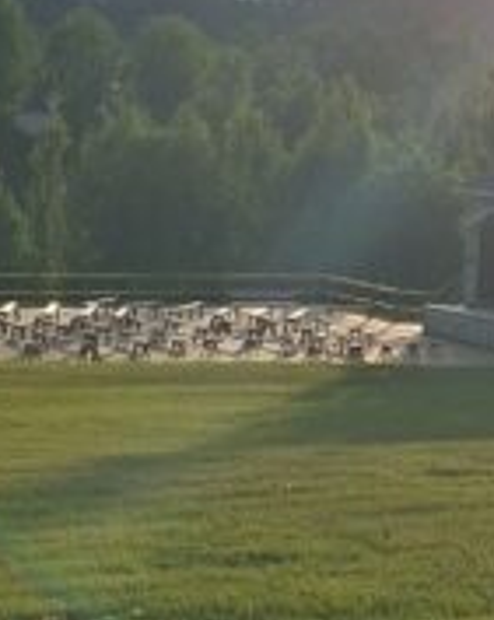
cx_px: 291
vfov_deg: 14.8
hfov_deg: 11.8
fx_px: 2382
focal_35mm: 130
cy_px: 231
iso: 50
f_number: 1.8
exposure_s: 1/3953
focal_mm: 5.54
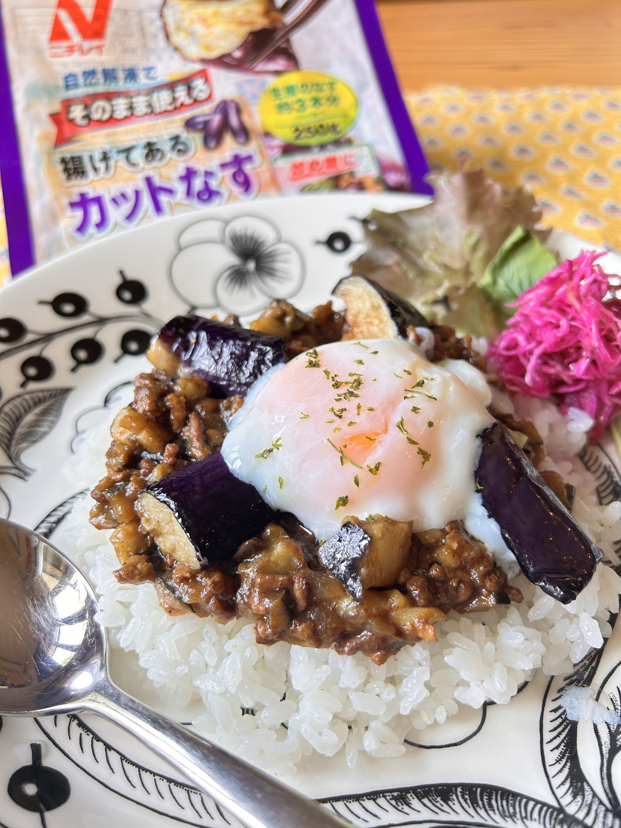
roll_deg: +3.5
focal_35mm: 26
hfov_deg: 53.1
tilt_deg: -44.7
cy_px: 414
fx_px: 622
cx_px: 310
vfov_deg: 67.3
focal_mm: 5.7
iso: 64
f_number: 1.5
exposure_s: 1/100
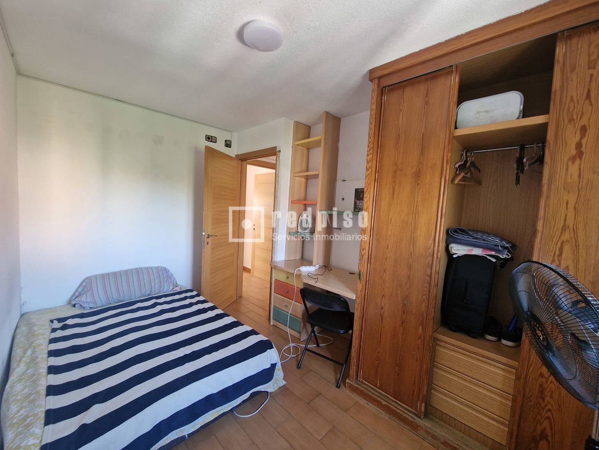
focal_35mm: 13
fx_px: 225
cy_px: 225
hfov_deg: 106.2
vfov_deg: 89.9
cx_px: 300
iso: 320
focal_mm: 2.2
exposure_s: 1/50
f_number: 2.2
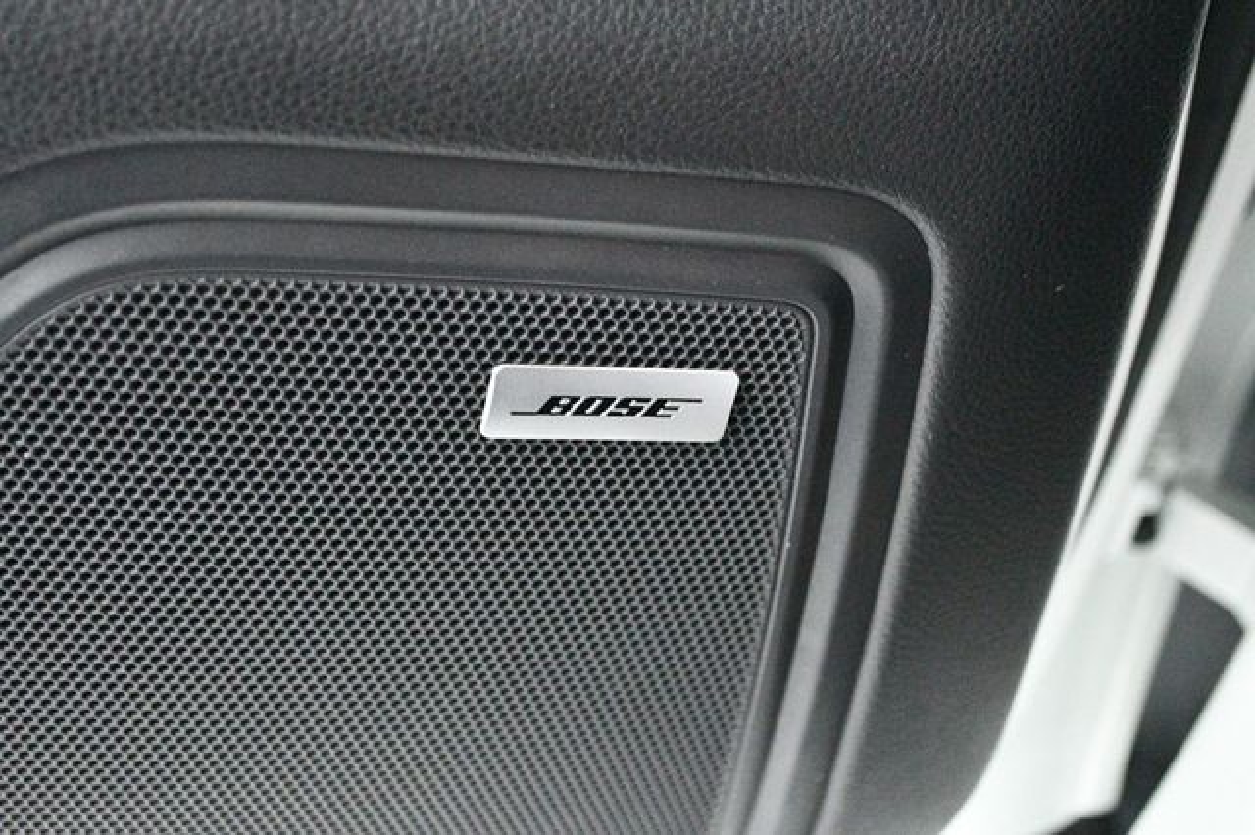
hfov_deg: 30.5
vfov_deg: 20.6
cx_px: 628
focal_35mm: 66
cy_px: 418
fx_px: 2300
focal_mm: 44
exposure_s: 1/30
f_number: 5.3
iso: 12800
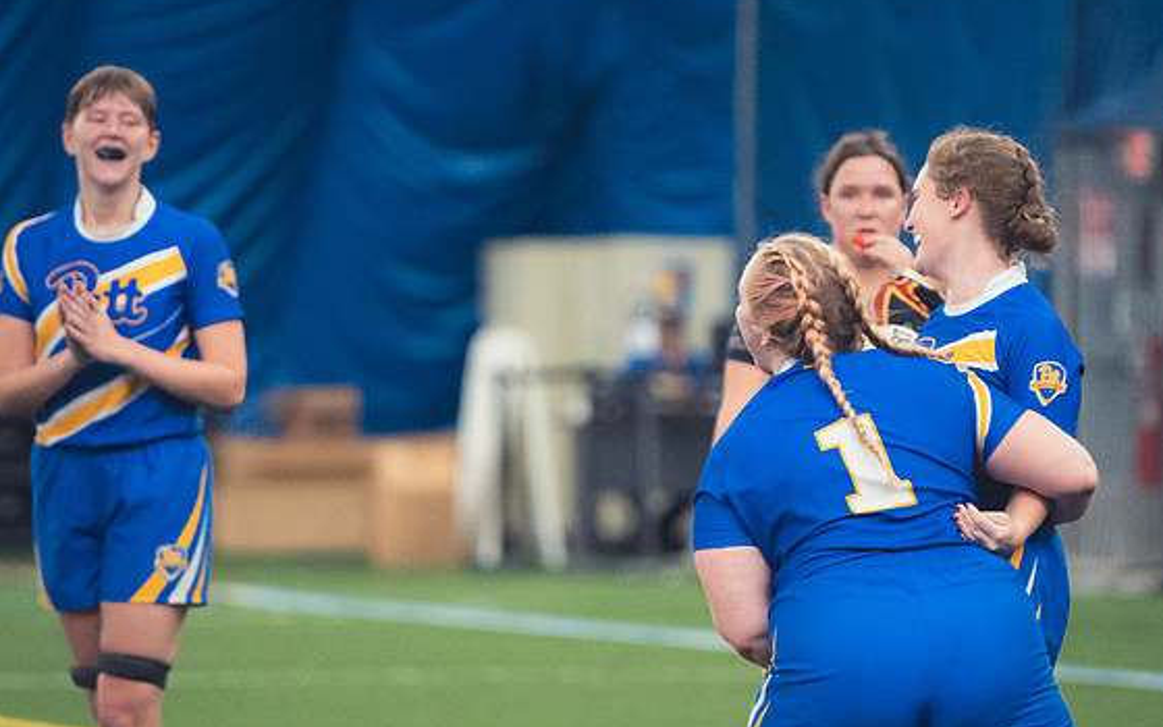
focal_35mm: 449
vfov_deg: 2.9
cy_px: 365
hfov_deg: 4.7
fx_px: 14231
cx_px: 664
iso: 4500
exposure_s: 1/320
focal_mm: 200
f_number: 2.8
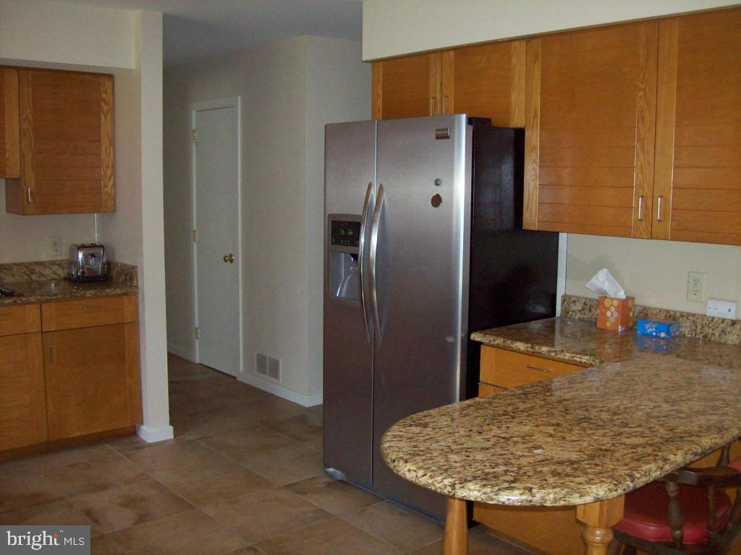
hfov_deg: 51.4
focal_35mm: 36
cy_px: 278
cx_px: 370
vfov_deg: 39.7
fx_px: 771
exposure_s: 1/64
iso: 140
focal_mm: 6
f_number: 2.7
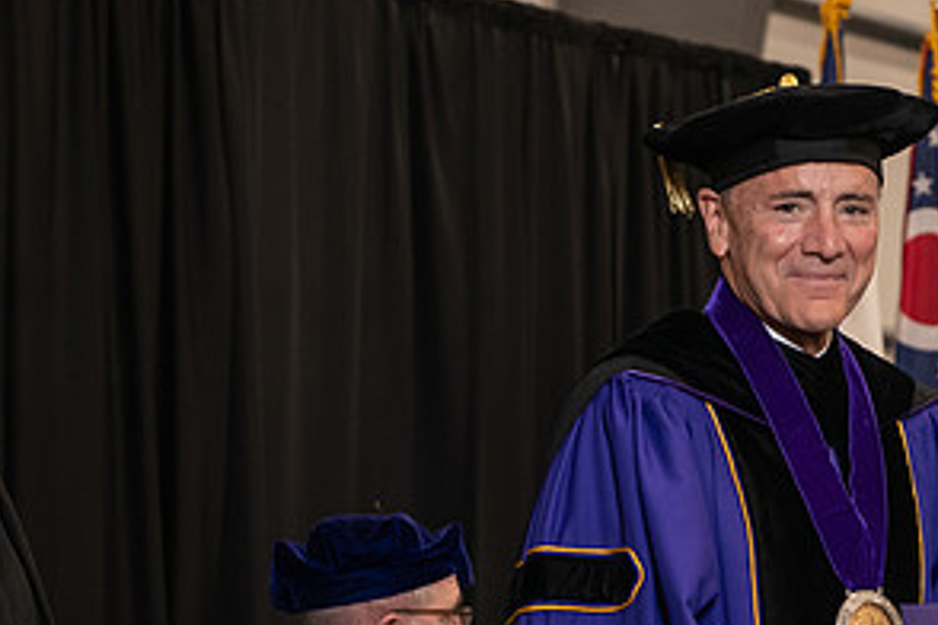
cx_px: 909
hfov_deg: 14.7
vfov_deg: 9.9
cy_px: 547
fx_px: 3595
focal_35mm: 138
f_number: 5
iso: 2000
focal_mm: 70
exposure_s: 1/125
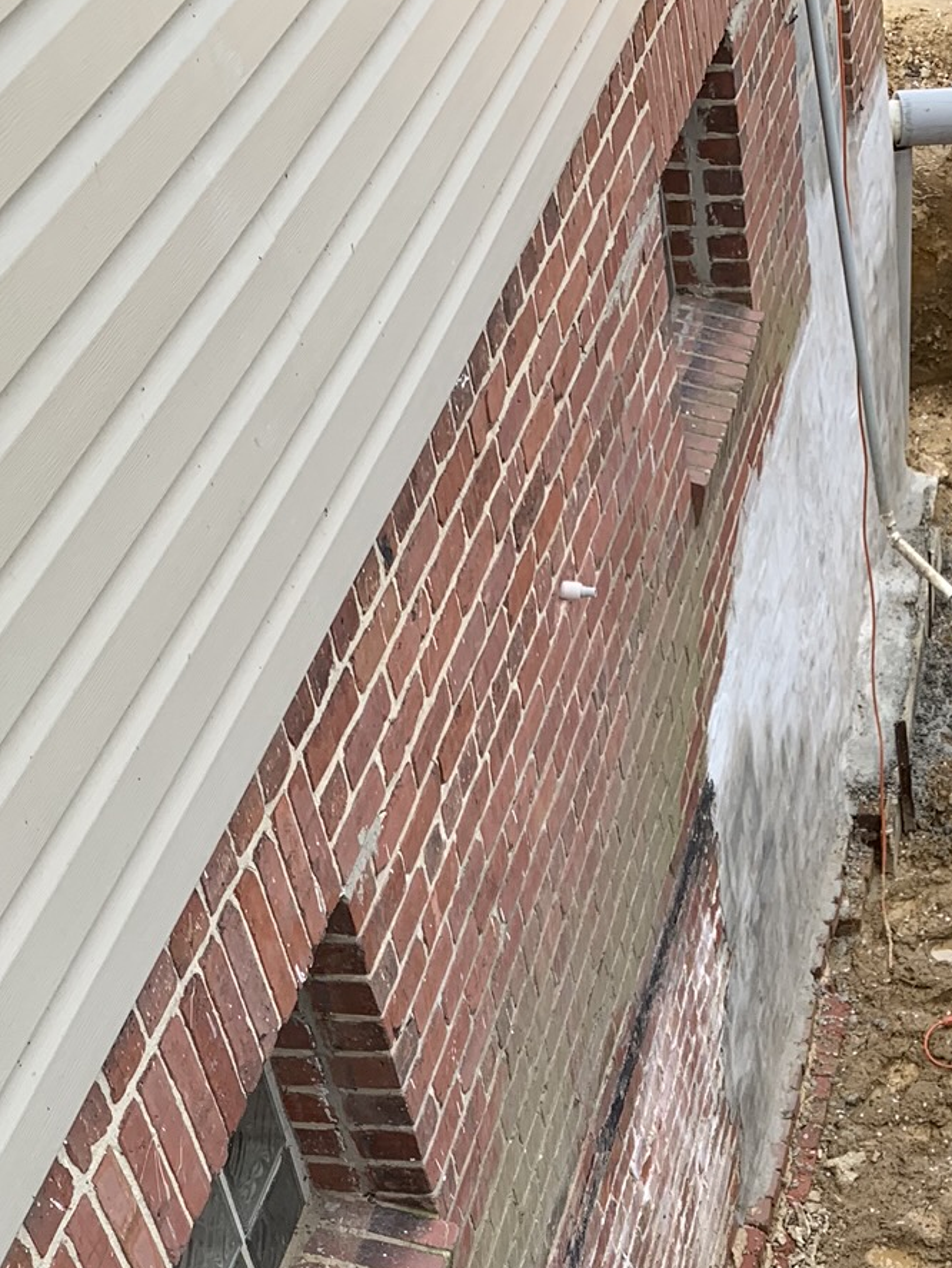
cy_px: 1368
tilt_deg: -47.7
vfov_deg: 29.3
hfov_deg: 23.6
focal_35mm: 60
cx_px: 903
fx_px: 2199
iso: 25
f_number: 1.8
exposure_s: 1/295
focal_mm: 4.25
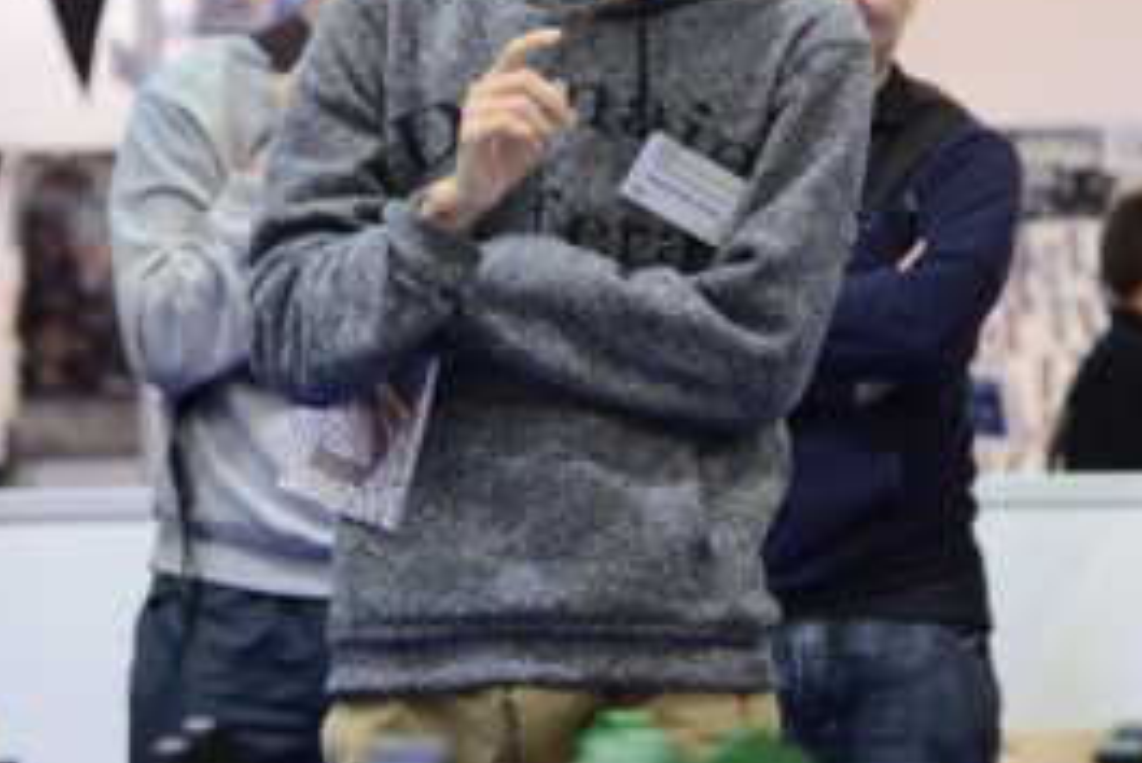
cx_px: 595
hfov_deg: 12.5
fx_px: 5205
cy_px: 256
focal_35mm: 164
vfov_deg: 8.4
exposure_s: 1/160
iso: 1600
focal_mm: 85
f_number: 4
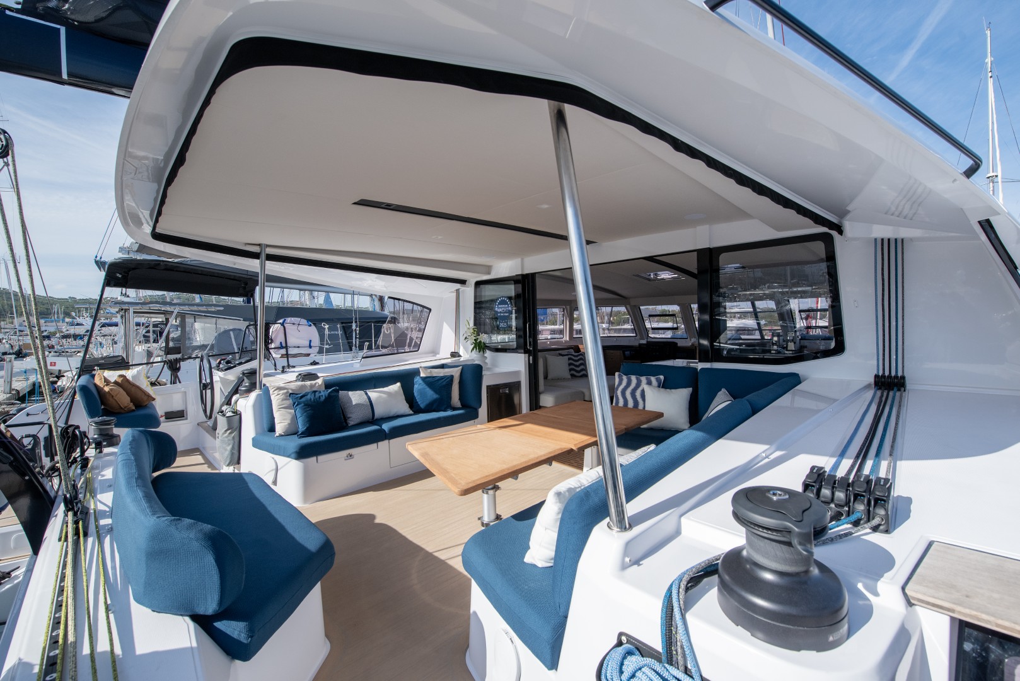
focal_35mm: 14
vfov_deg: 81.3
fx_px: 397
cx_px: 510
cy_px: 340
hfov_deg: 104.2
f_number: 8
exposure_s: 1/3200
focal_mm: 14
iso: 800
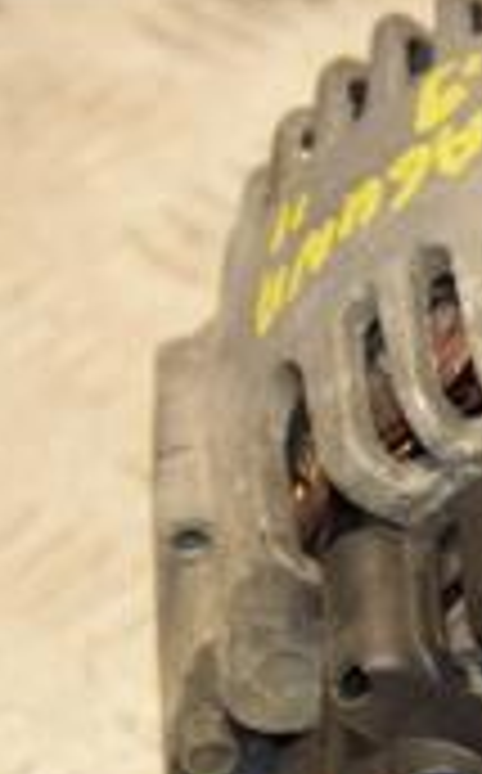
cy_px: 590
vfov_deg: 7.6
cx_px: 680
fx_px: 5863
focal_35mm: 278
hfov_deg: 4.7
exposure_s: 1/200
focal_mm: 52
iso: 800
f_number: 5.6
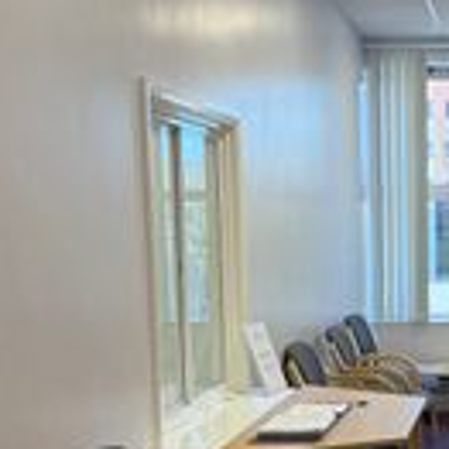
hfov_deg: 23.6
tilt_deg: -6.0
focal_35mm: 70
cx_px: 449
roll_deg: +0.9
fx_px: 1027
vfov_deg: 24.4
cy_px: 343
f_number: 1.6
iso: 64
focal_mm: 5.96
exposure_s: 1/100
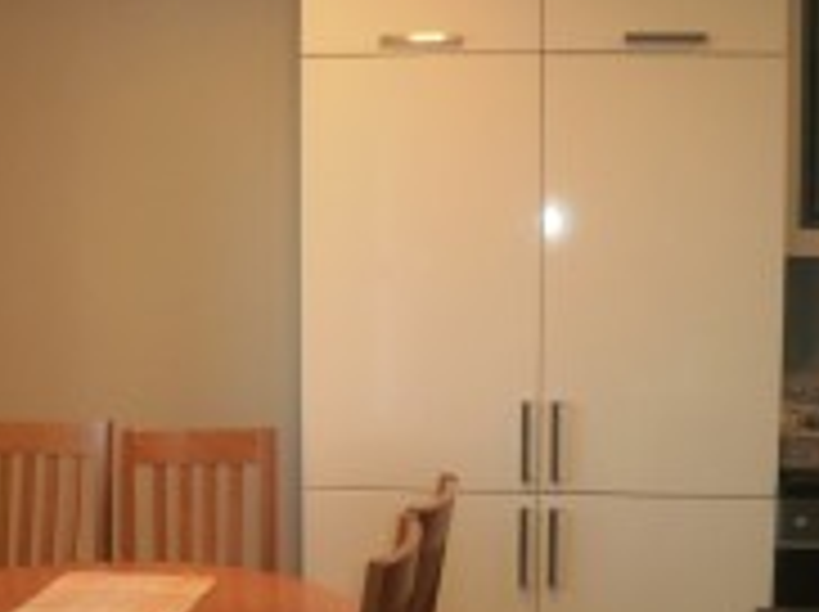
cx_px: 349
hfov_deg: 31.7
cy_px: 387
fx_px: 1441
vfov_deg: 23.9
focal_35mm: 61
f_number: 2.6
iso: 125
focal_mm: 4.65
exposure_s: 1/25
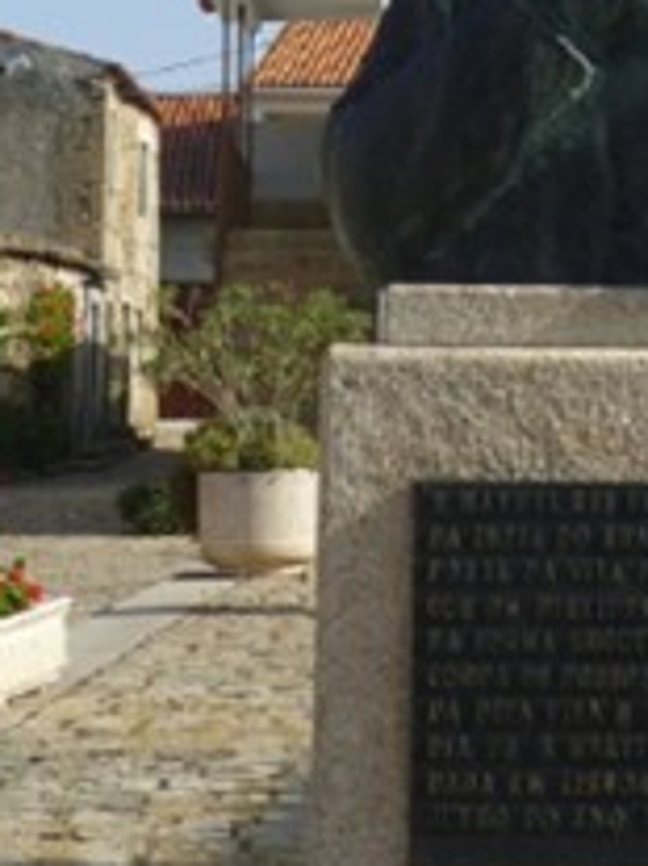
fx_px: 3923
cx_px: 537
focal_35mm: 157
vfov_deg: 12.3
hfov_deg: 9.4
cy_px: -142
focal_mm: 11.6
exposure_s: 1/400
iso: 80
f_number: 4.8
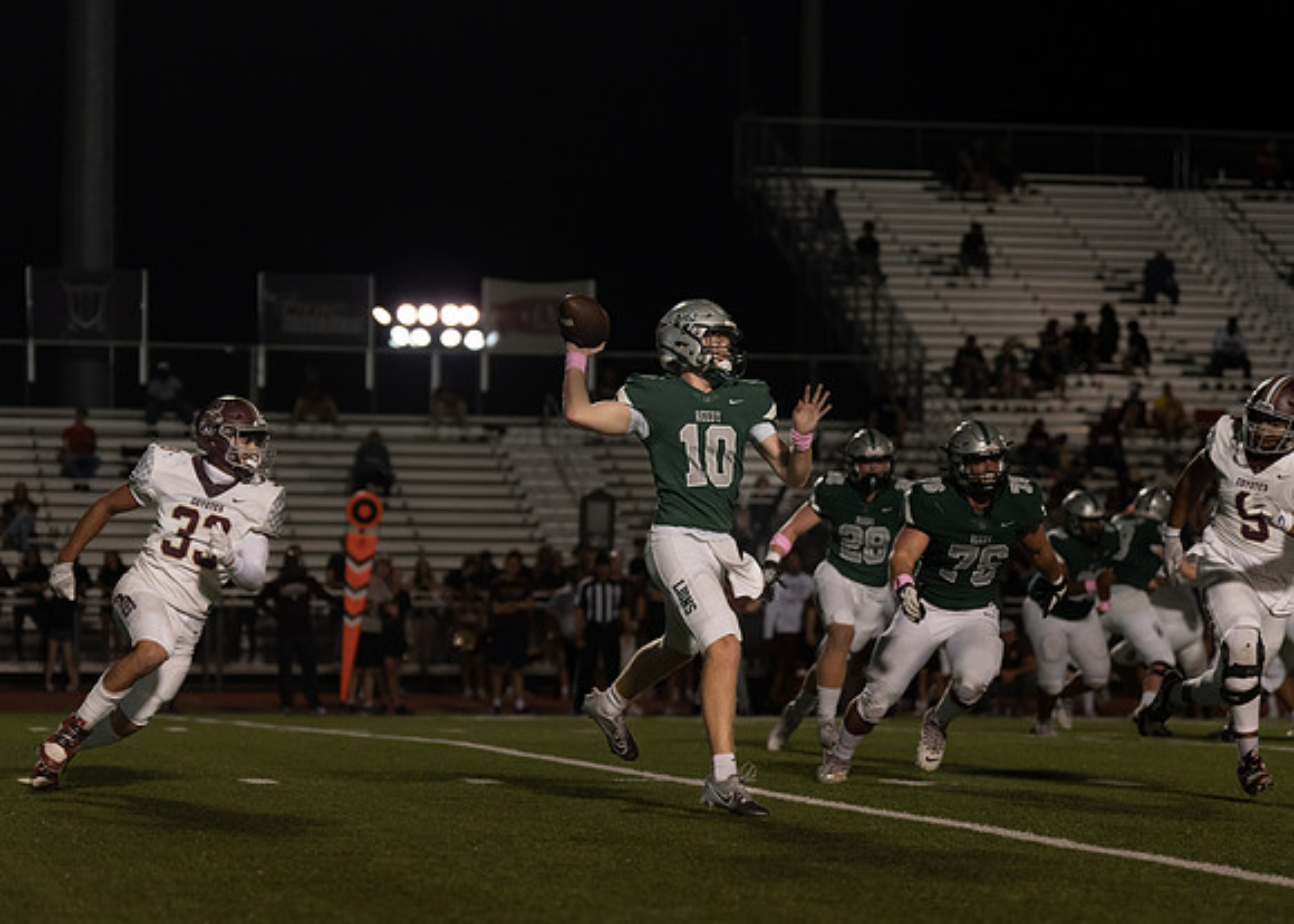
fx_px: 4918
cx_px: 664
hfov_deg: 15.0
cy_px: 549
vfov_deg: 10.7
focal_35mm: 134
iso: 1000
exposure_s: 1/1000
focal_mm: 104
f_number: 2.8
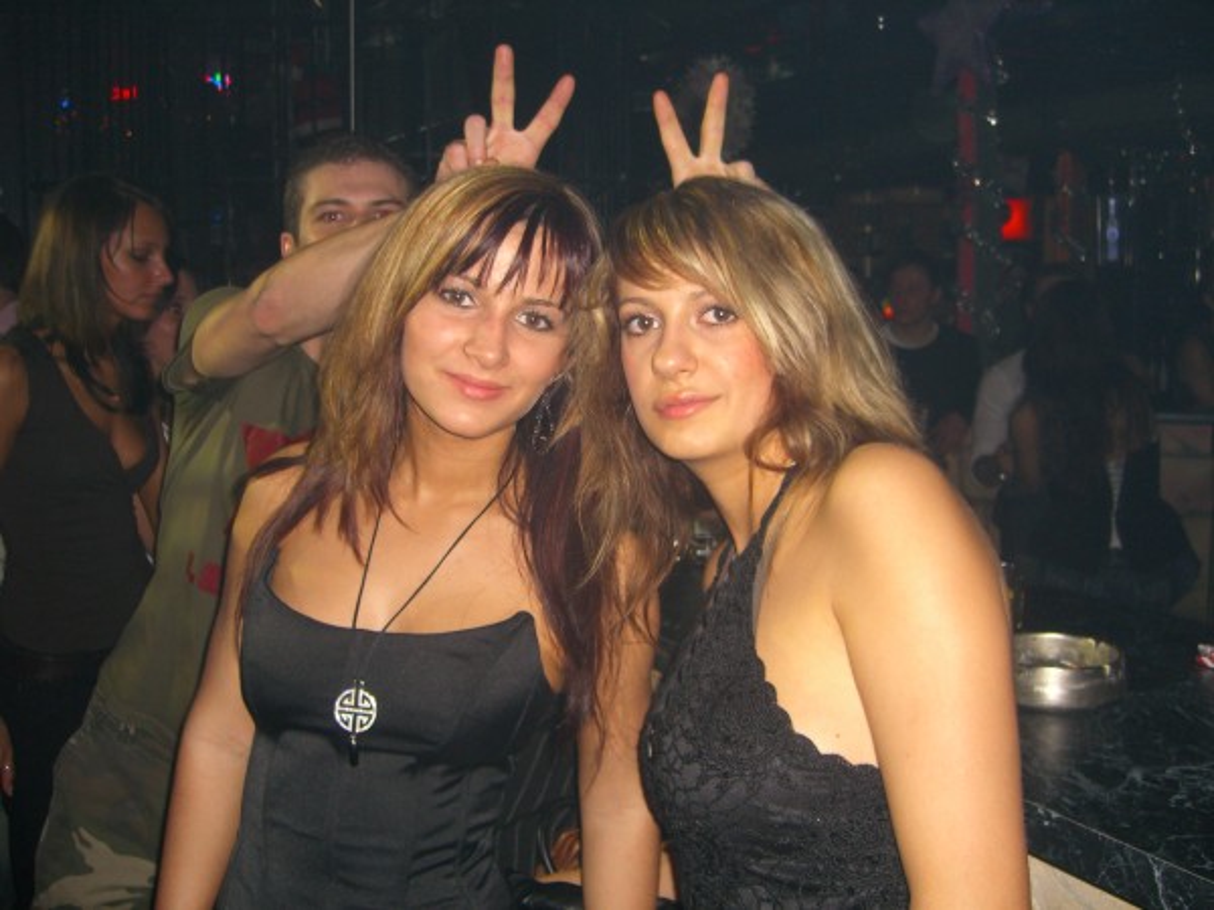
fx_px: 1333
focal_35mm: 38
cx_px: 607
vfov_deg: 37.7
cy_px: 455
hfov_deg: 49.0
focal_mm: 7.9
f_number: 2.8
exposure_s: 1/60
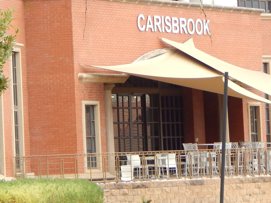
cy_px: 0
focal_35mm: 273
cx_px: 126
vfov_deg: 5.4
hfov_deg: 7.3
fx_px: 2137
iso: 125
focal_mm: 20.5
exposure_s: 1/80
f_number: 4.6
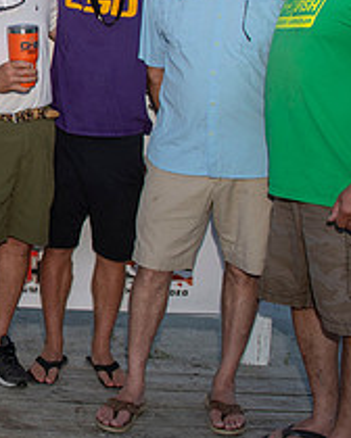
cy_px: 68
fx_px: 870
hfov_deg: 19.9
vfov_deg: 27.6
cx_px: -170
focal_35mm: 67
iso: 200
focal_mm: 24
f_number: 4.5
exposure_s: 1/160
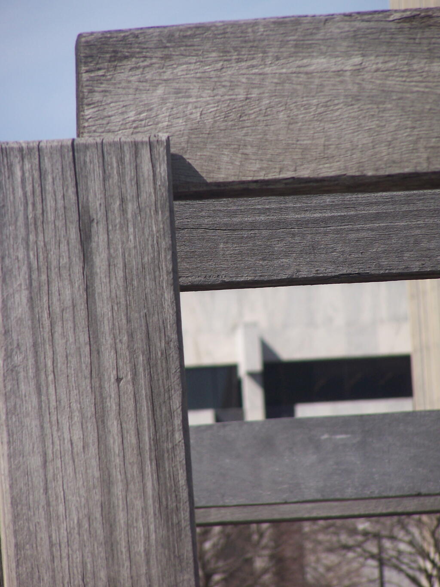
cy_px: 294
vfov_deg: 5.2
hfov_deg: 3.9
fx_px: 6439
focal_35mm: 380
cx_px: 220
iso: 80
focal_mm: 63
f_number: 3.7
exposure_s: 1/400
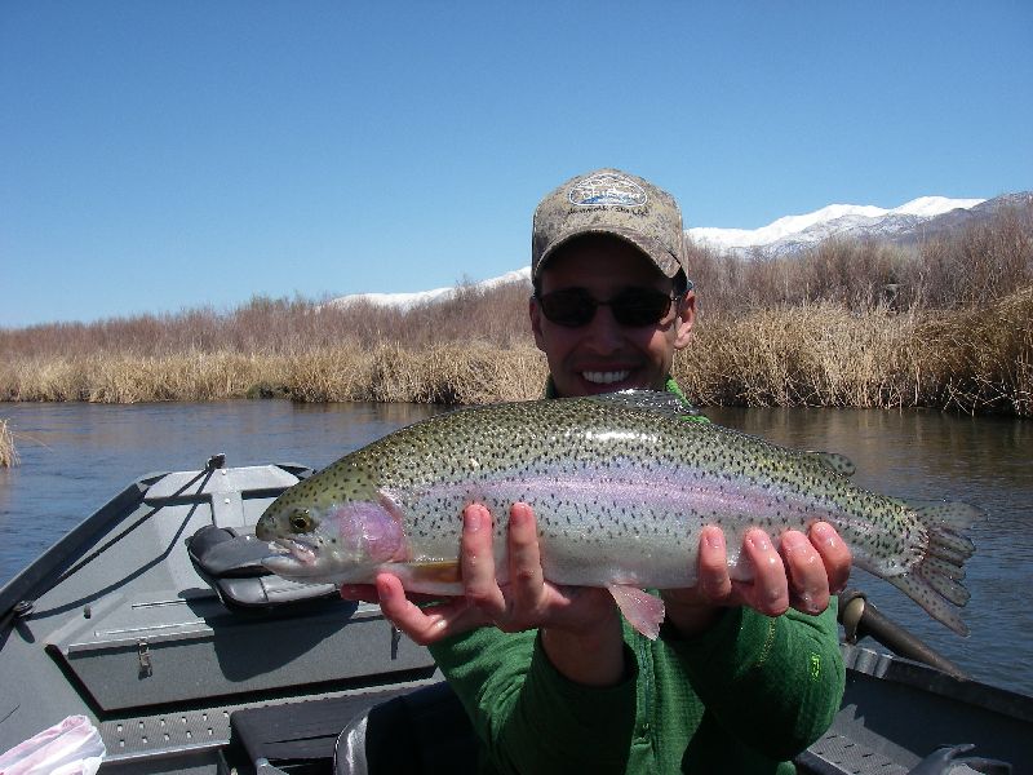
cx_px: 516
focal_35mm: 38
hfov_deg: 49.0
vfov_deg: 37.7
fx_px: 1134
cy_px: 388
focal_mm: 6.3
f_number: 6.6
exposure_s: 1/320
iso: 64
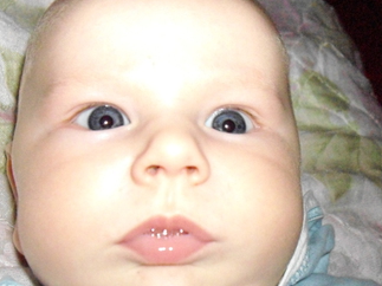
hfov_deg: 36.1
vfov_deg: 27.5
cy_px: 168
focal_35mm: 53
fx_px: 585
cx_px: 162
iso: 1600
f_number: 2.8
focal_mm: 7.9
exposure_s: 1/60
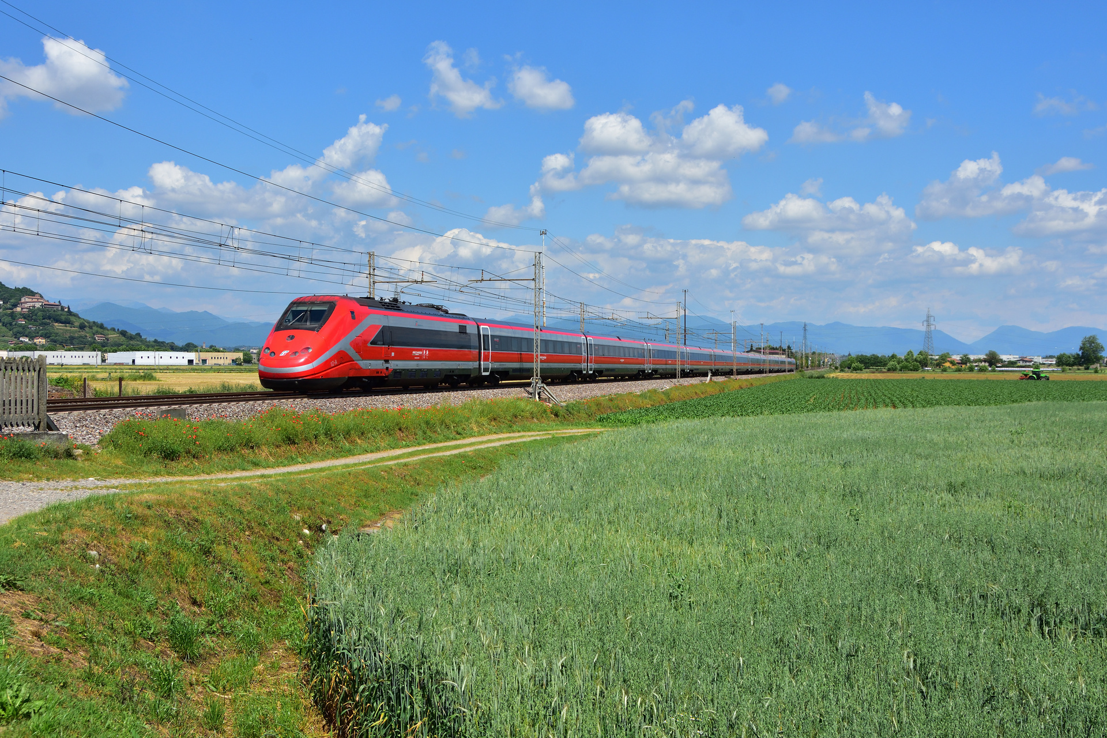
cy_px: 369
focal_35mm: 39
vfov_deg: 34.2
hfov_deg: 49.6
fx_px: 1199
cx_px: 554
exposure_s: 1/800
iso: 200
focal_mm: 26
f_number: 7.1
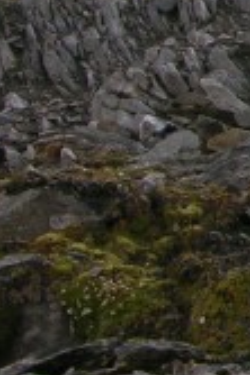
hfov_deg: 5.7
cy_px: -177
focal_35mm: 223
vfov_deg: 9.0
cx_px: 804
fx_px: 2328
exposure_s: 1/193
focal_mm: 9
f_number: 5
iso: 50
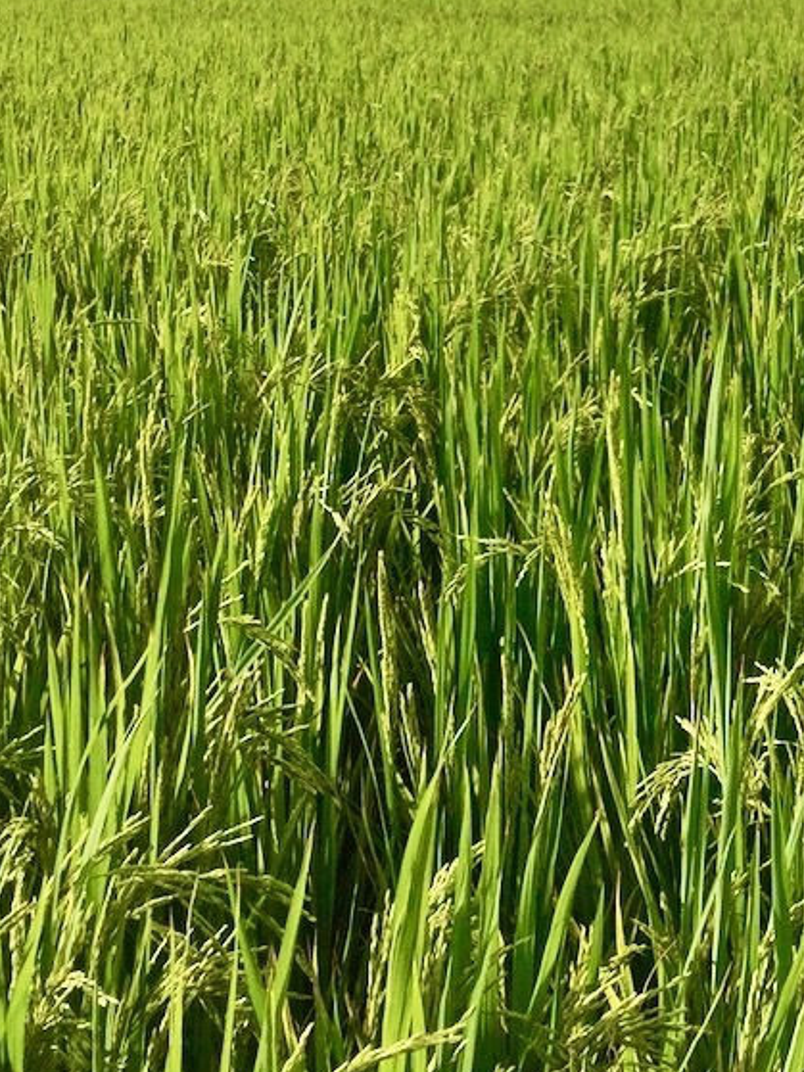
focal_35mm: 71
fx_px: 2200
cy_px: 286
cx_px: 854
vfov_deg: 27.1
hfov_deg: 19.9
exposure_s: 1/1404
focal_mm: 3.3
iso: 25
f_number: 2.4
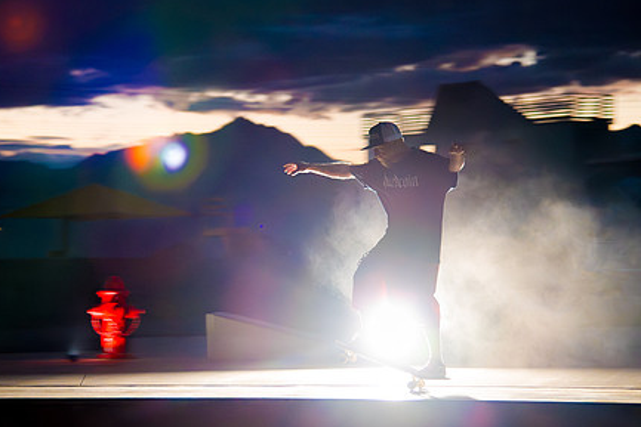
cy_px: 237
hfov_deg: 17.8
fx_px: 2048
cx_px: 272
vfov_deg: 11.9
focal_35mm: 115
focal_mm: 70
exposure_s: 1/50
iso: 5000
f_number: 4
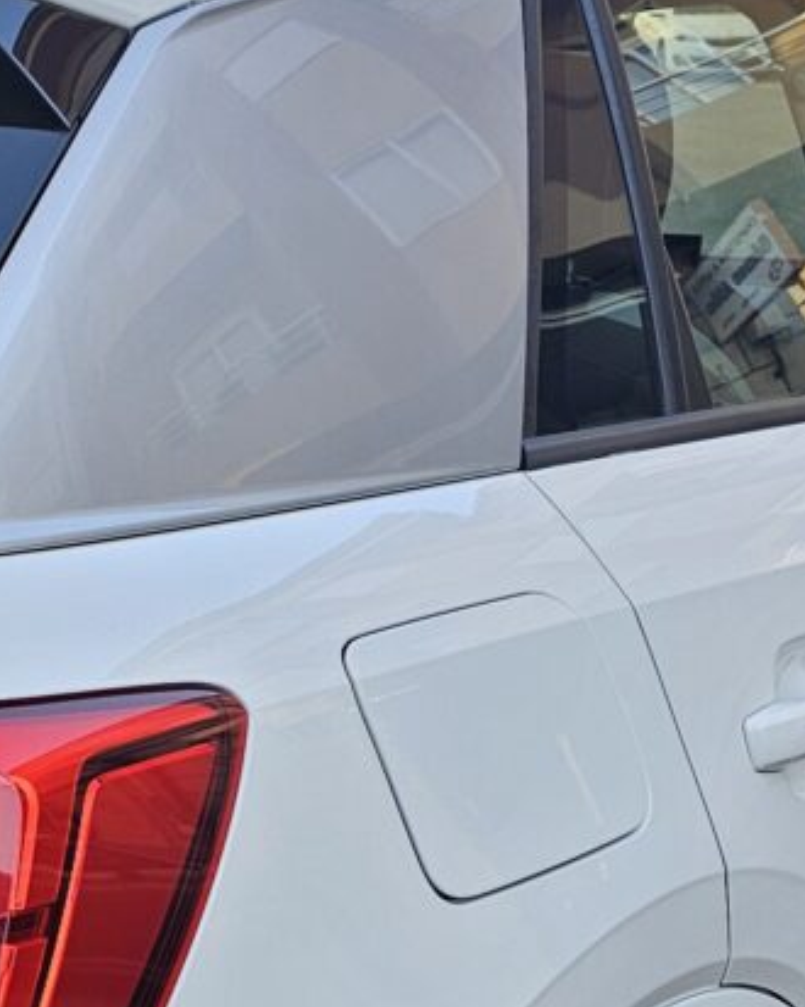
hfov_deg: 17.1
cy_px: 1105
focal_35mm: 87
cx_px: -88
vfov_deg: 20.9
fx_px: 2593
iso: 40
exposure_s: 1/180
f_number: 1.7
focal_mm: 6.3
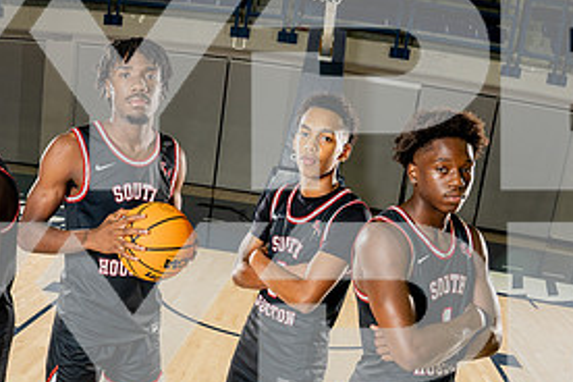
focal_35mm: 42
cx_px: 218
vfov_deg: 30.7
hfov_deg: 46.0
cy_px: 333
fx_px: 668
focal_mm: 20
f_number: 7.1
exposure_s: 1/250
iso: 640
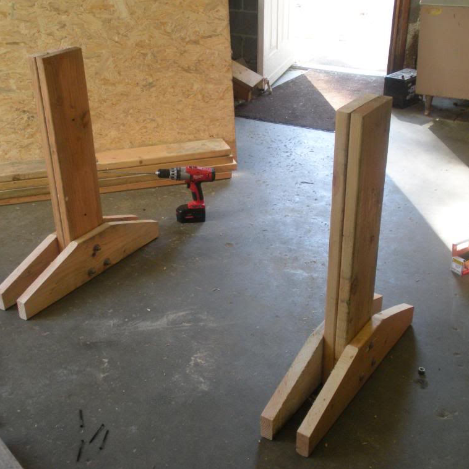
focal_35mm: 43
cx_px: 225
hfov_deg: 39.2
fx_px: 659
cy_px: 237
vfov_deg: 39.2
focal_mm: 6.3
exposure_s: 1/55.2
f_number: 3.5
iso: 233
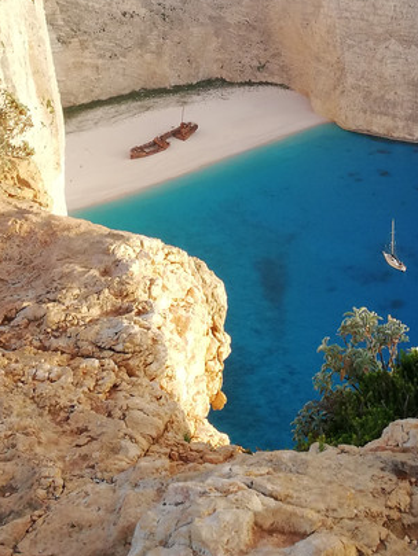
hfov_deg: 20.2
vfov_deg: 26.1
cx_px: 250
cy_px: 89
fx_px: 1175
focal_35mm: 73
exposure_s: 1/234
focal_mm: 3.81
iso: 50
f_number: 2.2
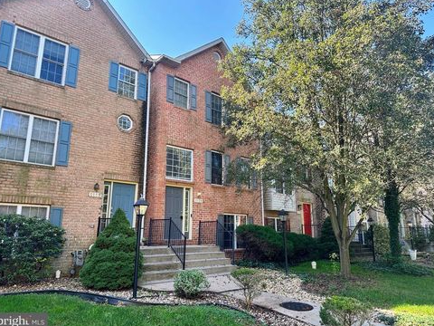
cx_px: 219
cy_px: 161
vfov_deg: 54.9
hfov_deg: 69.4
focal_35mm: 25
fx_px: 313
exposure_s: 1/398
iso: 80
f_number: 1.78
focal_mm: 6.86
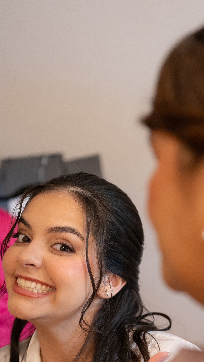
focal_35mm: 97
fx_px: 933
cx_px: 144
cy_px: 270
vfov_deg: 21.8
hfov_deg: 12.5
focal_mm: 50
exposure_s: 1/320
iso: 2000
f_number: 2
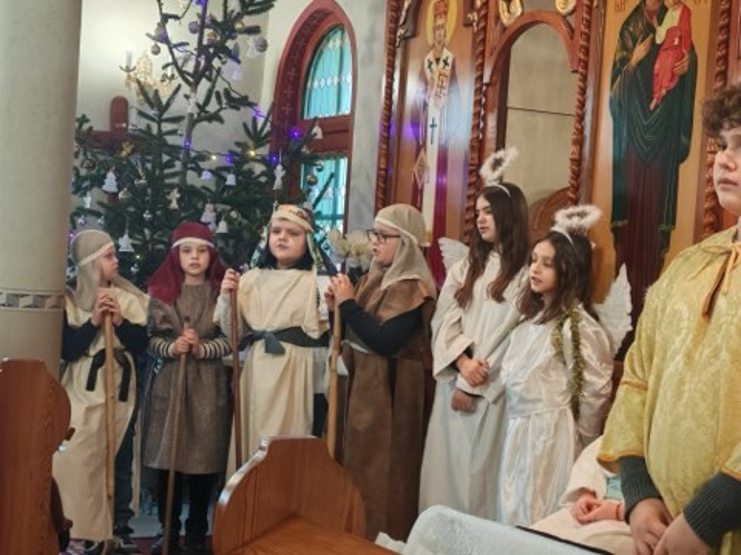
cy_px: 278
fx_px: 1605
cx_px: 370
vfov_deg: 19.6
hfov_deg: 26.0
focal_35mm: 75
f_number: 2.4
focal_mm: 8.67
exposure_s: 1/25
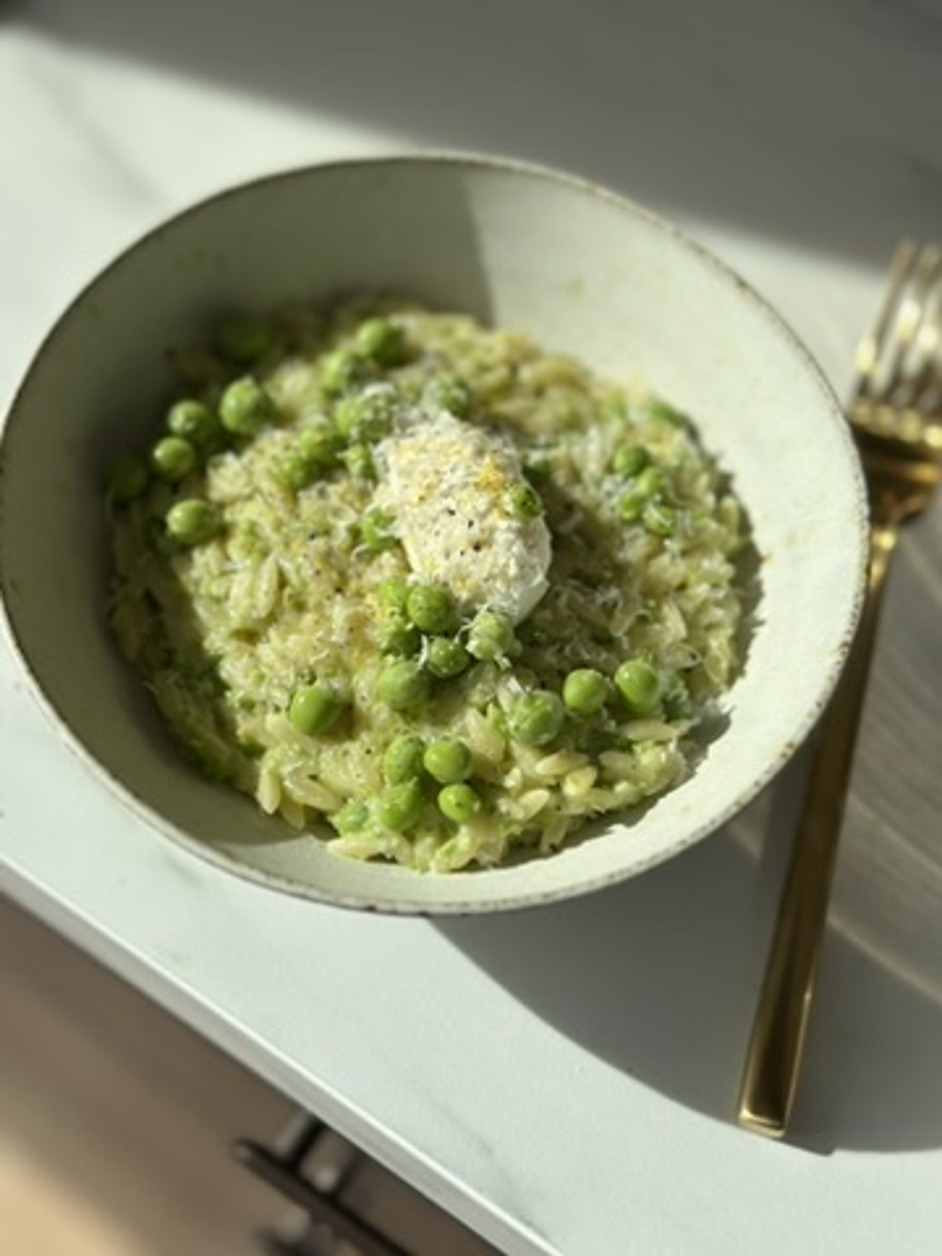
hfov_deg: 30.3
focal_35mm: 48
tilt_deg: -61.8
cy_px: 628
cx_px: 471
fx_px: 1742
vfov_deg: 39.7
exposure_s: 1/4016
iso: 100
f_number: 1.78
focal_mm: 6.86
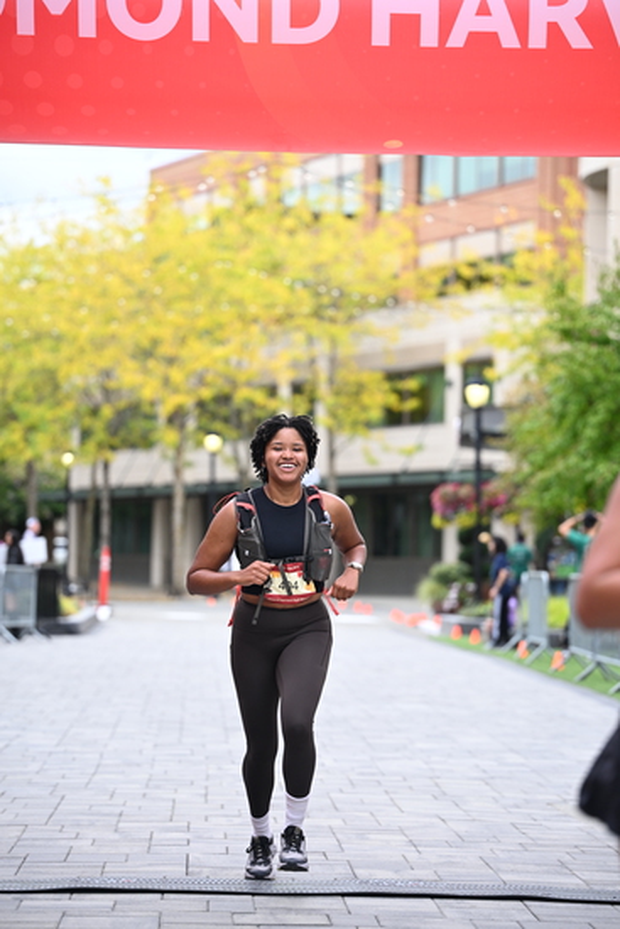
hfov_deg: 12.5
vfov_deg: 18.6
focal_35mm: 110
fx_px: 2840
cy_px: 464
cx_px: 310
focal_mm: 110
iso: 640
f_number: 2.8
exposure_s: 1/1600
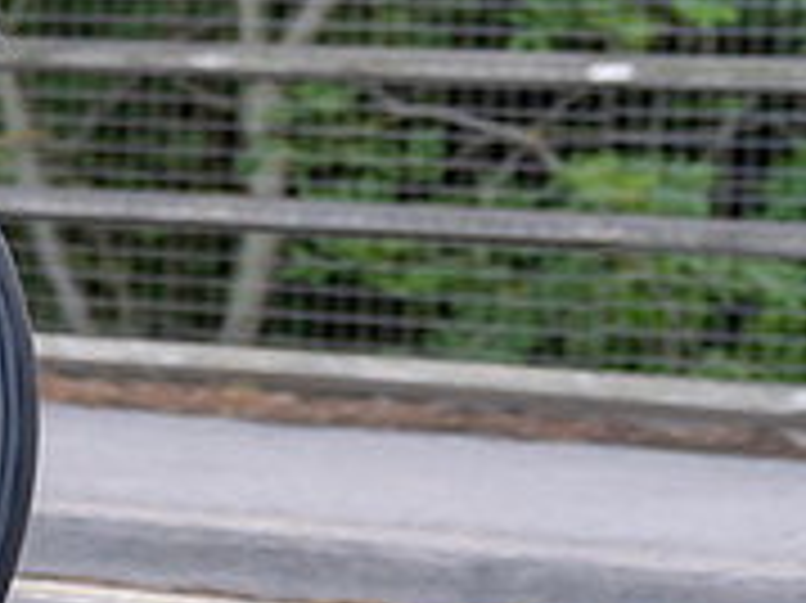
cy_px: -139
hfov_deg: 7.4
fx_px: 6073
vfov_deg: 5.7
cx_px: -506
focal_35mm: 261
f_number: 3.2
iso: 1000
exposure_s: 1/500
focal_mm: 70
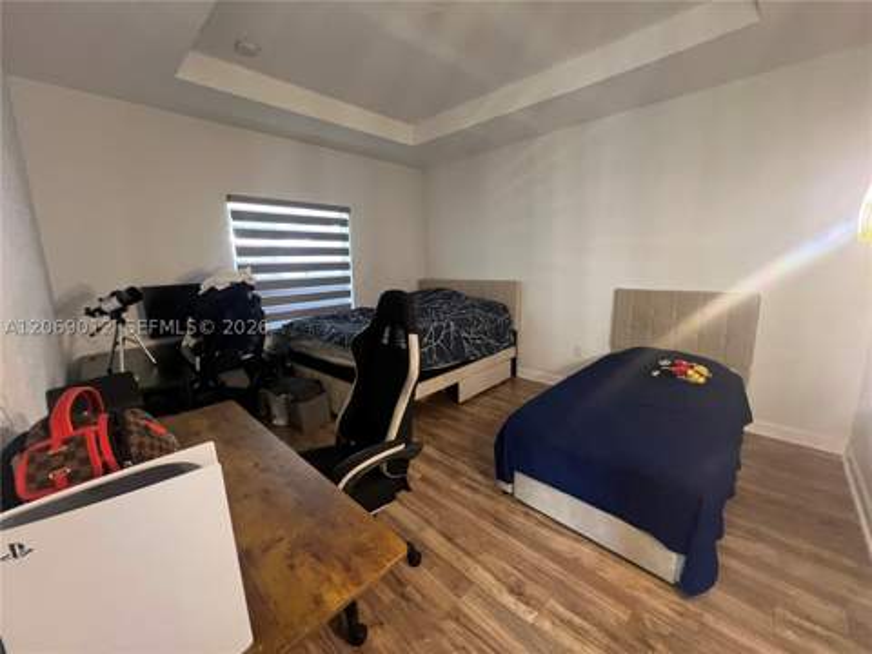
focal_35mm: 13
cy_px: 327
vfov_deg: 89.9
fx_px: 327
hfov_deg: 106.2
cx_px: 436
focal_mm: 1.57
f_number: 1.8
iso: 640
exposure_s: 1/60
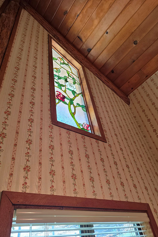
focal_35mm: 24
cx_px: 73
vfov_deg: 73.7
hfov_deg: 53.1
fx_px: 158
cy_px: 119
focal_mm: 6.3
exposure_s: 1/120
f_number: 1.7
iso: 160
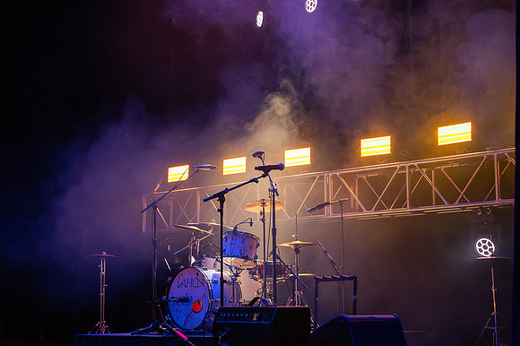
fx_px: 911
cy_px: 173
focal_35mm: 63
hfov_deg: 31.9
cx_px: 260
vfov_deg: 21.5
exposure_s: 1/320
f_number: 4
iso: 12800
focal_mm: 59
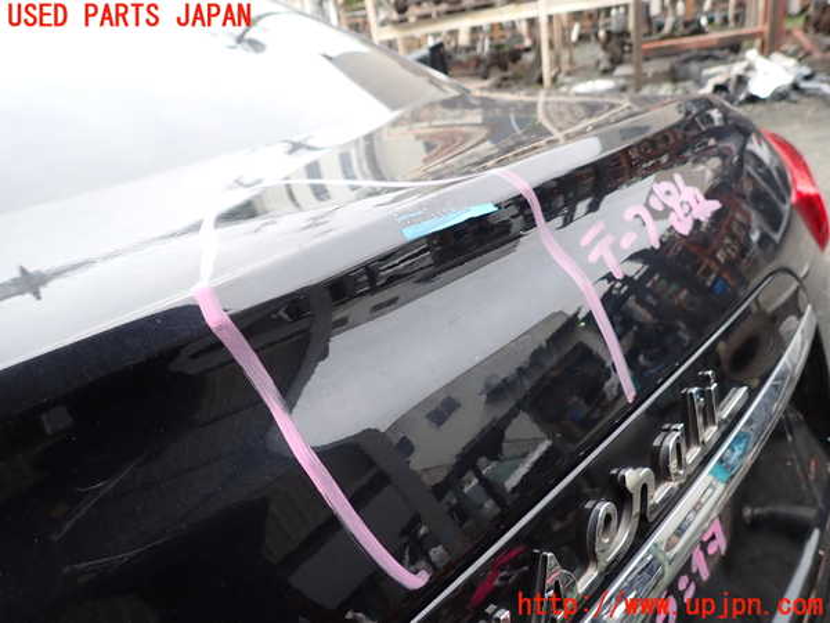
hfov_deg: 69.4
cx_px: 415
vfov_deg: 54.9
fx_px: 599
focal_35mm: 25
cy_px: 312
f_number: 2.8
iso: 100
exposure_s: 1/250
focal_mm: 4.5
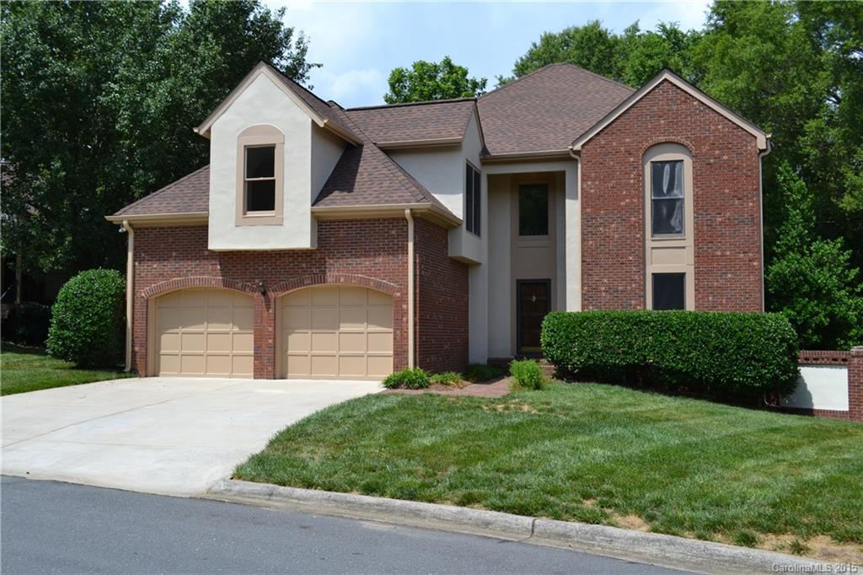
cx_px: 432
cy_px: 288
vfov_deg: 39.9
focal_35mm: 33
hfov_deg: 57.2
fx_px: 791
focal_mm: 22
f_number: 8
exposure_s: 1/250
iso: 100
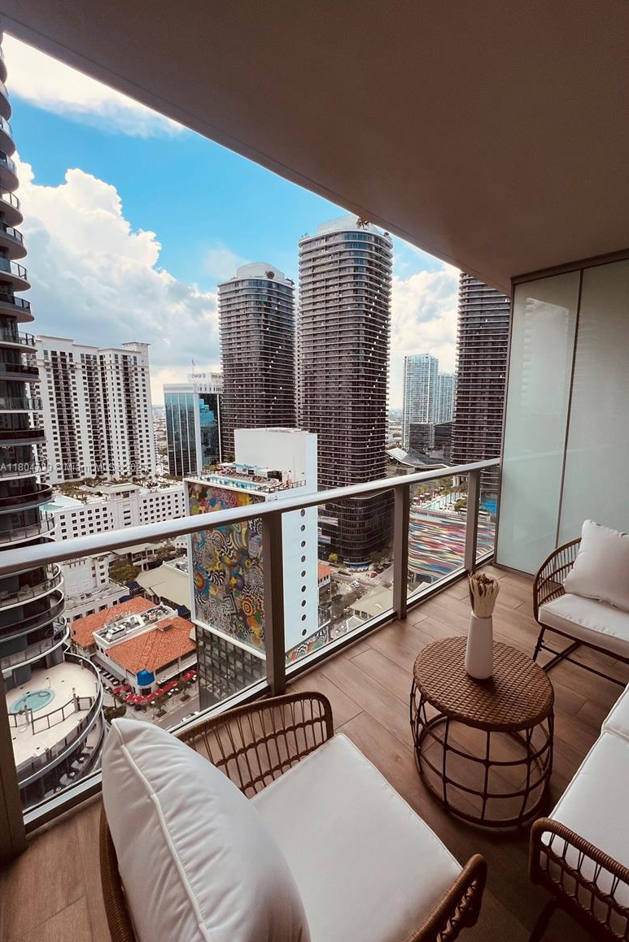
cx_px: 365
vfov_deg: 104.2
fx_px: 367
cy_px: 468
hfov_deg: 80.6
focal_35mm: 14
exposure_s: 1/951
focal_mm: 1.57
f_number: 1.8
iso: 32
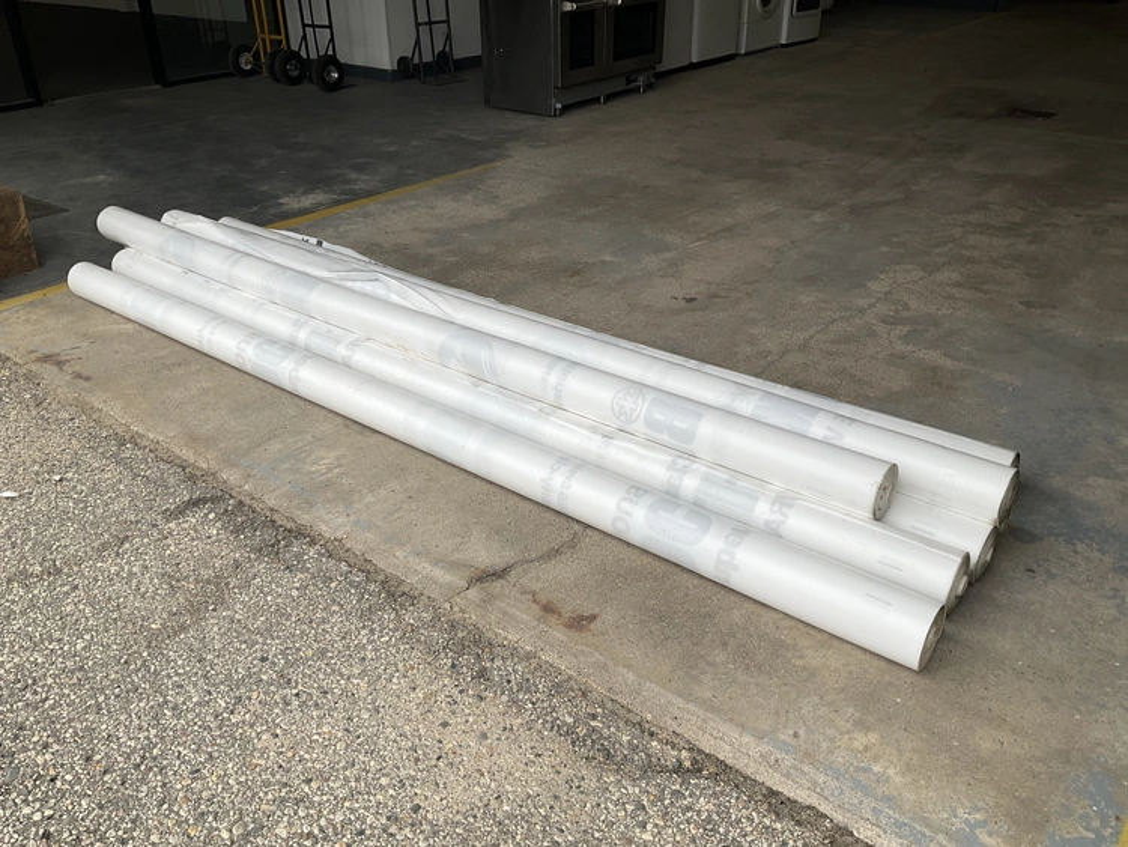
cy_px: 424
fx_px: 945
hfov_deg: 61.6
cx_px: 564
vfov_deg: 48.3
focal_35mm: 29
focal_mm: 3
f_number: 1.8
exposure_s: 1/338
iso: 25
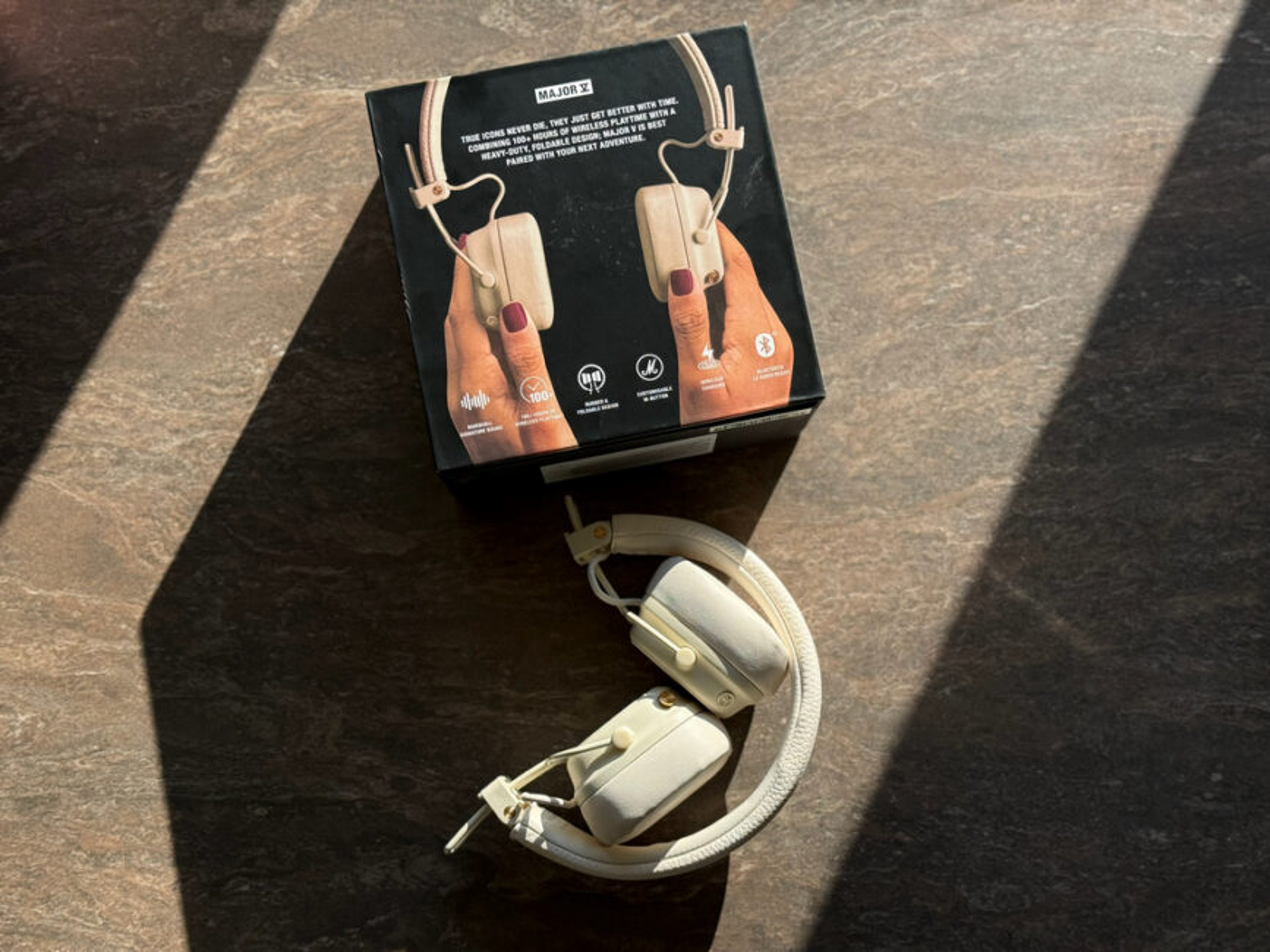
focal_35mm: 48
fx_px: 1761
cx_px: 635
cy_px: 476
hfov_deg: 39.7
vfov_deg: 30.3
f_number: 1.78
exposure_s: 1/1575
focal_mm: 6.76
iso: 64
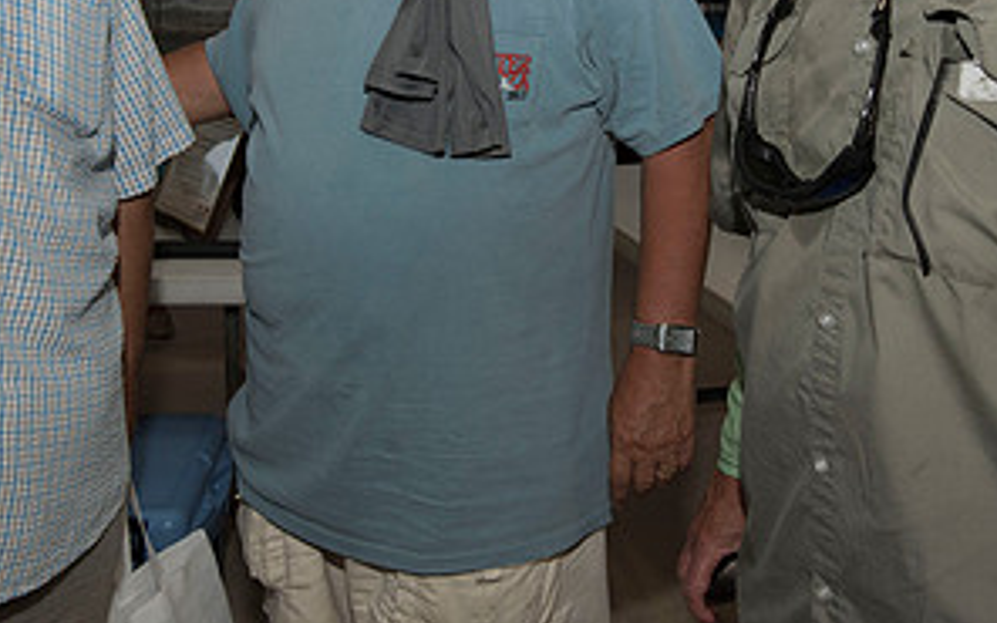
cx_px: 505
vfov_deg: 24.9
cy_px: 35
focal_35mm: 50
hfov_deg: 40.3
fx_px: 1359
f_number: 7.1
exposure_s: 1/125
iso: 500
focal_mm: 25
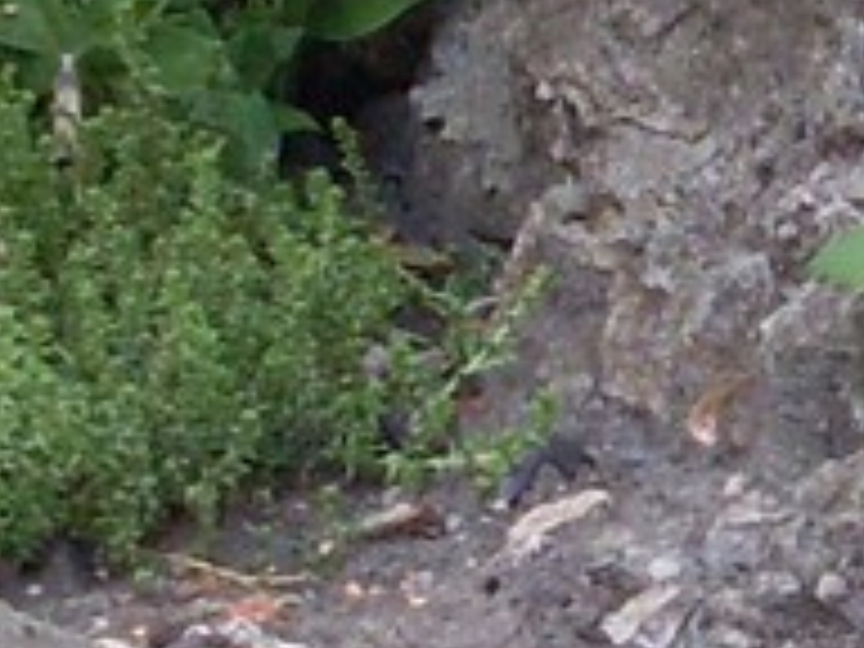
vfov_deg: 5.3
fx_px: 7064
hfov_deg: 6.8
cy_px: 349
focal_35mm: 283
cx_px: 1771
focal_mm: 6.3
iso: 100
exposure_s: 1/90
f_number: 2.8
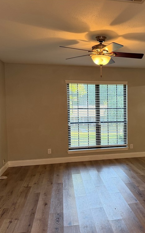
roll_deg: -0.6
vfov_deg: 55.3
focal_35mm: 35
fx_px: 221
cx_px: 119
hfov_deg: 34.9
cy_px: 119
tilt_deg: -2.8
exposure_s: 1/60
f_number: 1.78
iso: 125
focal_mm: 6.76
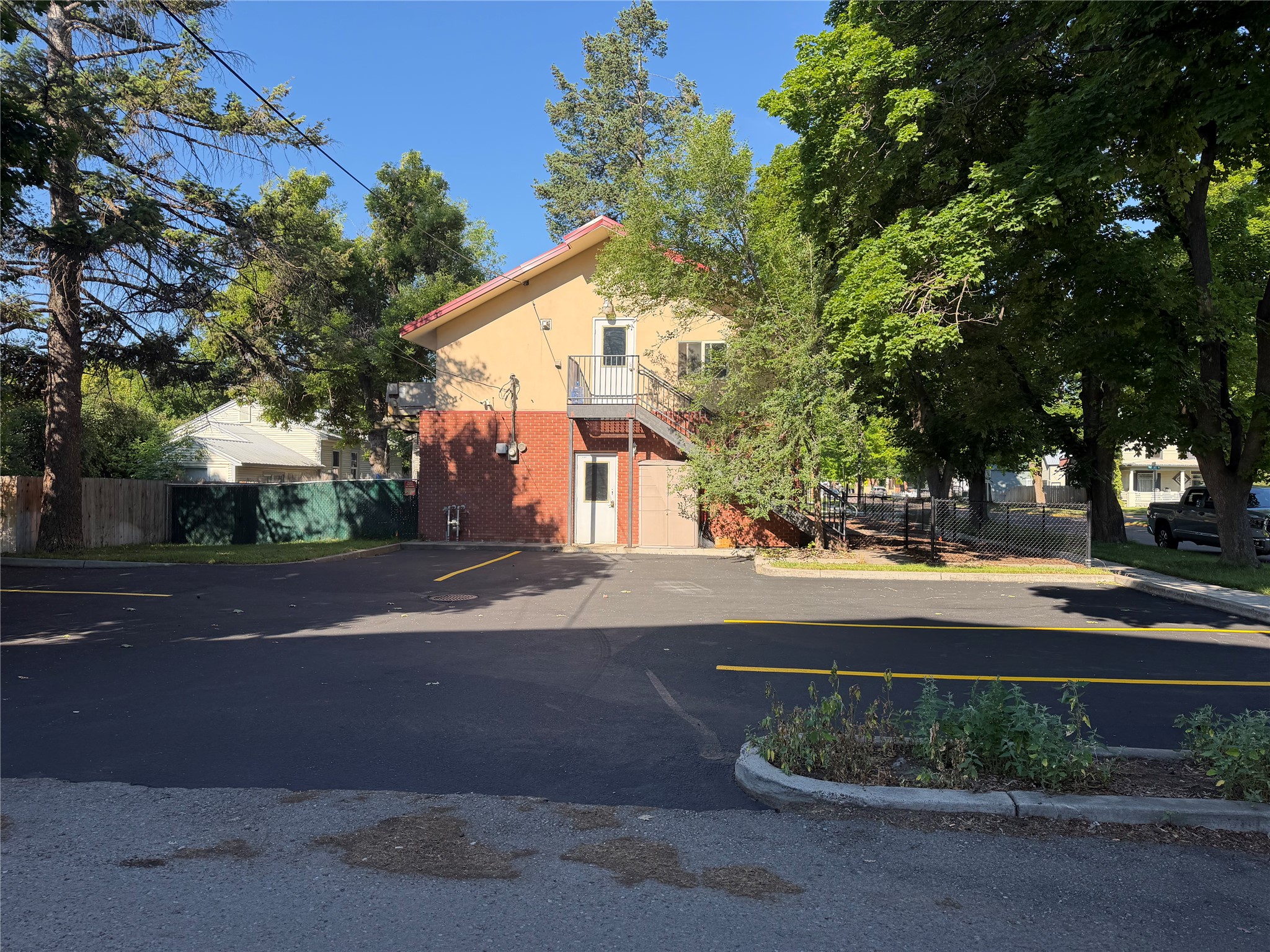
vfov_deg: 56.8
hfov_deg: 71.6
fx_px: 881
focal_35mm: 24
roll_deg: -1.0
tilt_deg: +0.3
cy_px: 476
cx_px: 635
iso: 100
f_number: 1.78
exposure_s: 1/1585
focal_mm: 6.76
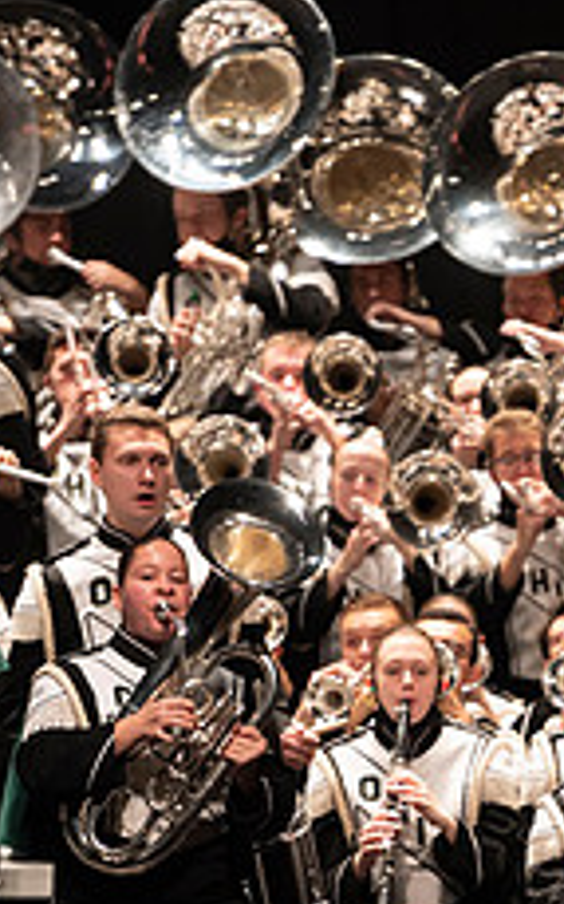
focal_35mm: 515
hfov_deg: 2.5
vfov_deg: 4.1
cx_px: 872
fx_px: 12674
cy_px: 647
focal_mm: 200
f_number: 2.8
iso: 2500
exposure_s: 1/500
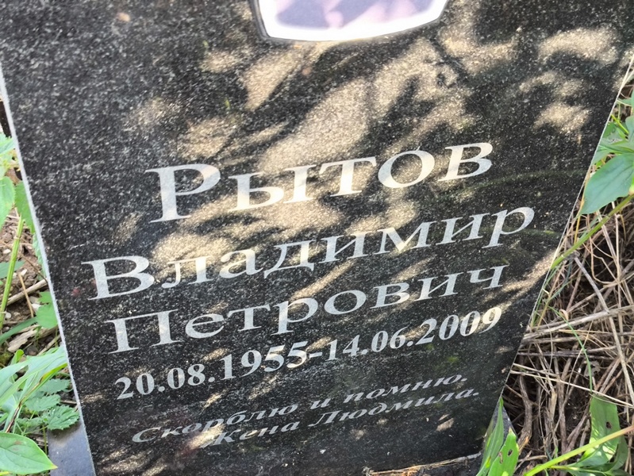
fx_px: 916
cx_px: 317
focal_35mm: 50
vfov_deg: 29.1
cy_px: 238
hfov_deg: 38.2
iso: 64
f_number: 1.7
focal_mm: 4.71
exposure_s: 1/50
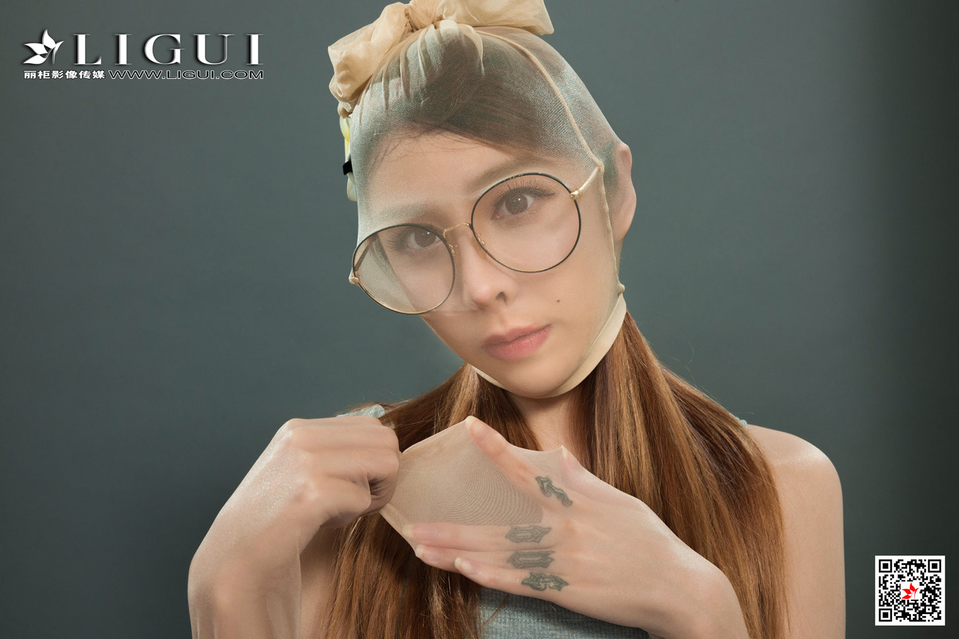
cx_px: 480
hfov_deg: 43.6
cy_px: 320
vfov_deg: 29.9
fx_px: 1199
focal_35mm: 45
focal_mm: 45
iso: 250
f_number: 9
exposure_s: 1/125
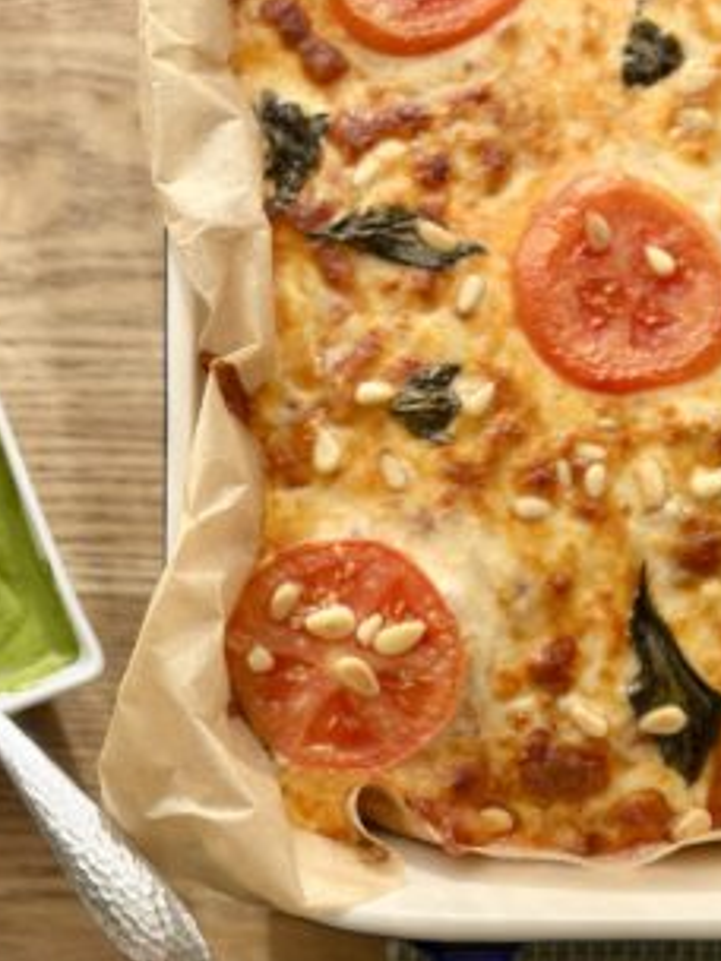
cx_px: 391
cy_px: 313
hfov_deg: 18.7
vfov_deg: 24.6
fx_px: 2194
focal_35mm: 79
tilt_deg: -83.3
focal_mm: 6.86
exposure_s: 1/935
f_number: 1.78
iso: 80
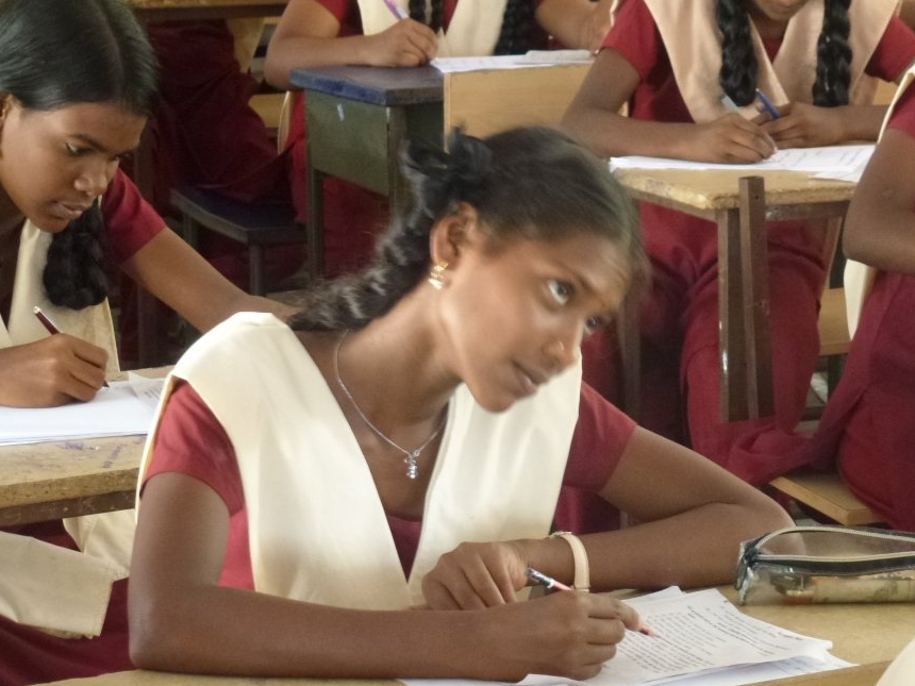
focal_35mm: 144
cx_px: 516
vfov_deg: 10.3
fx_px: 3806
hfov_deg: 13.7
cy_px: 368
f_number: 5.1
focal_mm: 21.7
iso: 400
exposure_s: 1/6
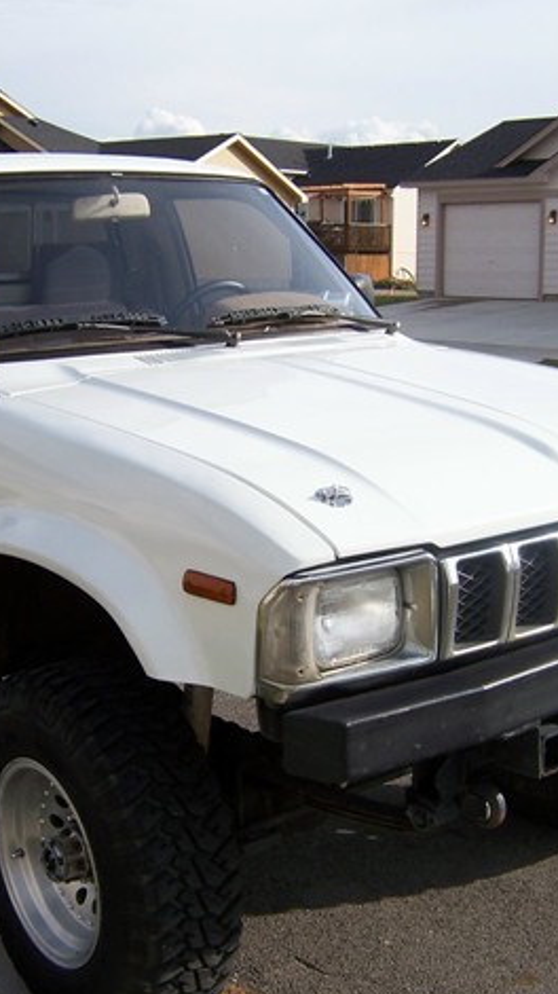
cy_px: 505
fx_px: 1290
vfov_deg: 42.1
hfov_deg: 24.3
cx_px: 178
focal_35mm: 49
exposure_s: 1/750
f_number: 3.4
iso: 80
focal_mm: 5.5
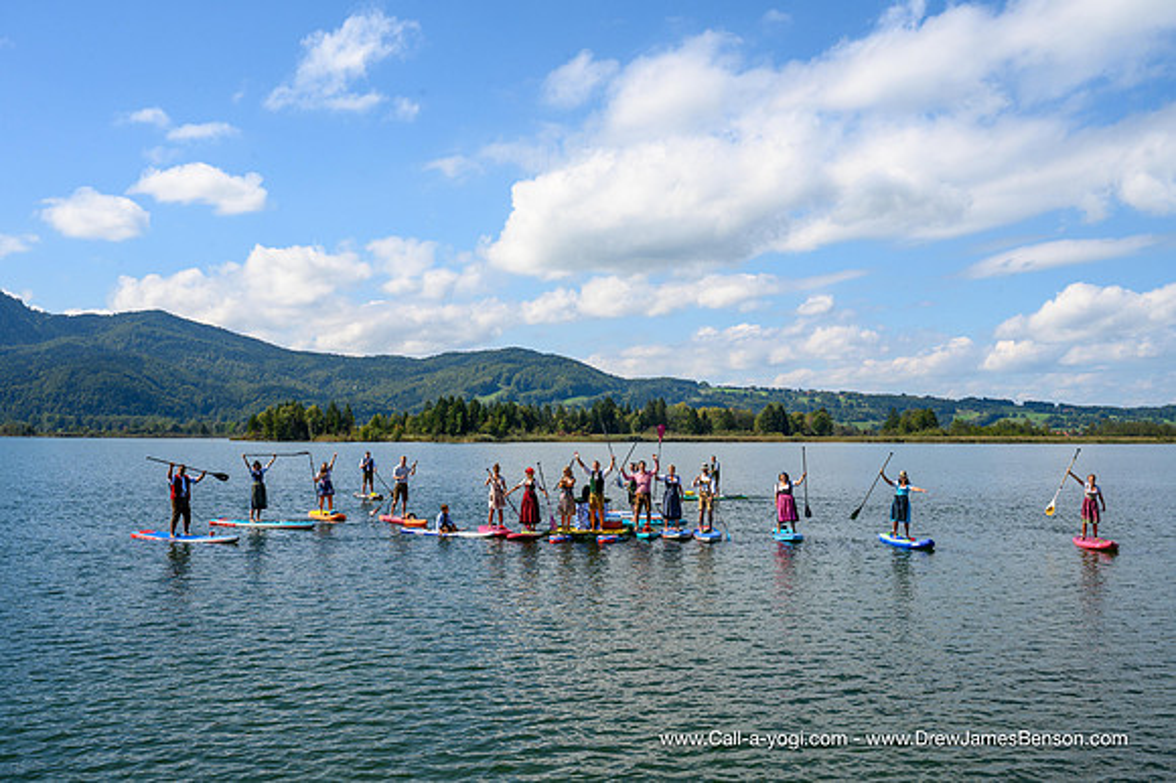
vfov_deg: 35.0
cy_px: 392
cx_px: 588
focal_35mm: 38
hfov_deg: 50.7
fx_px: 1241
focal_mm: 38
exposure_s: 1/500
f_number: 11
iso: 200
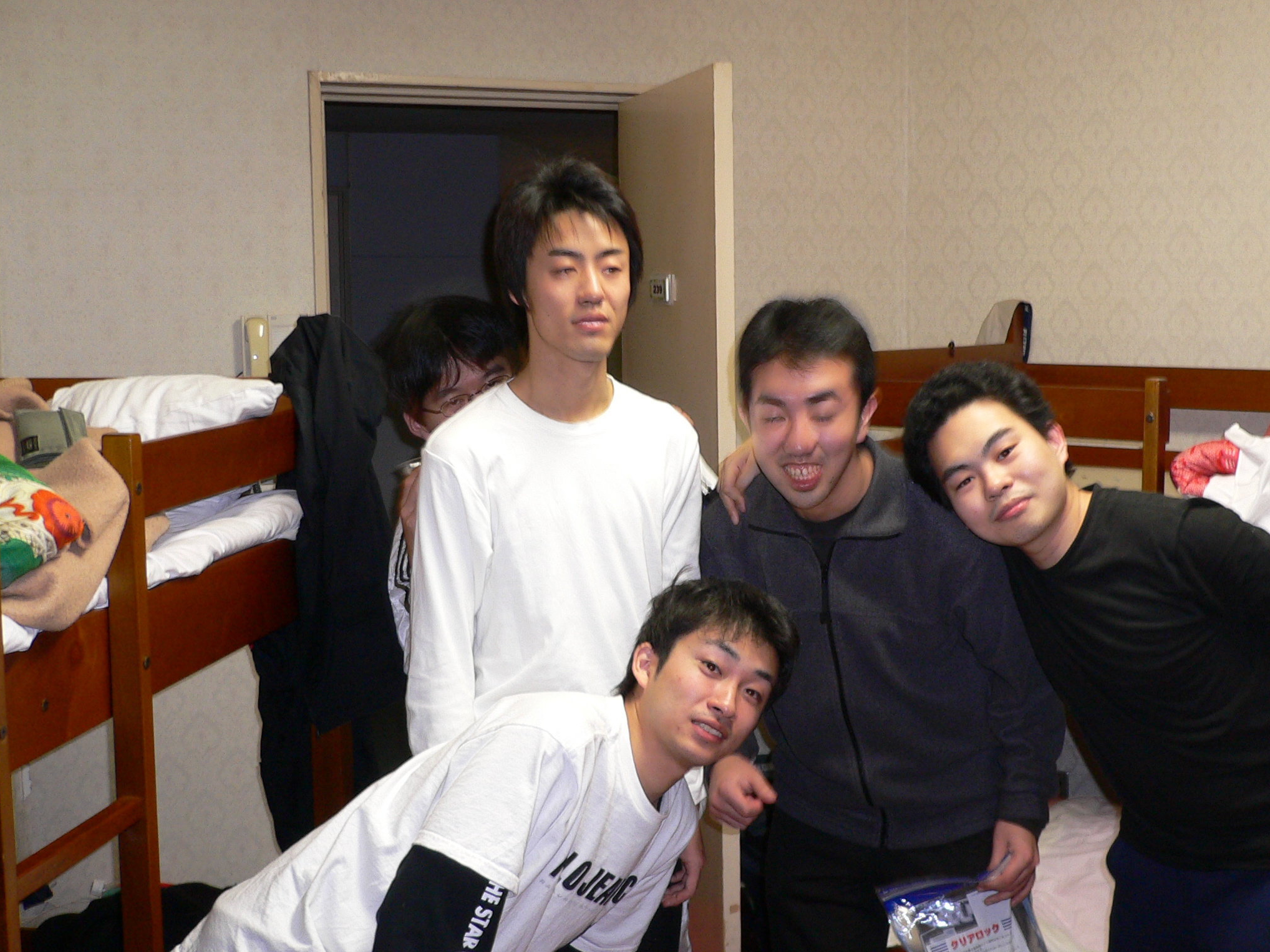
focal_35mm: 44
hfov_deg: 42.8
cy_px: 459
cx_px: 741
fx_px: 1614
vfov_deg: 32.9
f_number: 2.8
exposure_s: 1/8
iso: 100
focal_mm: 5.8
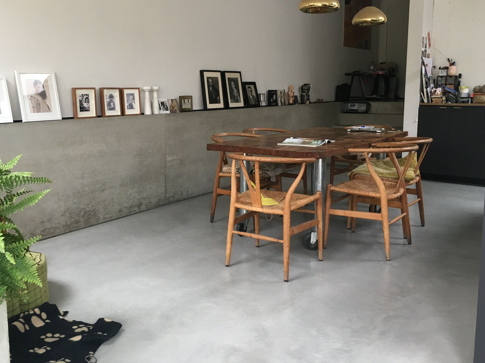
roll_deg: +0.2
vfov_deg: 41.7
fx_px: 476
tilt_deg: -8.1
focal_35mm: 34
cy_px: 154
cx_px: 220
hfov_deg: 53.9
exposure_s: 1/33
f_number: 2.2
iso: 100
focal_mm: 4.15
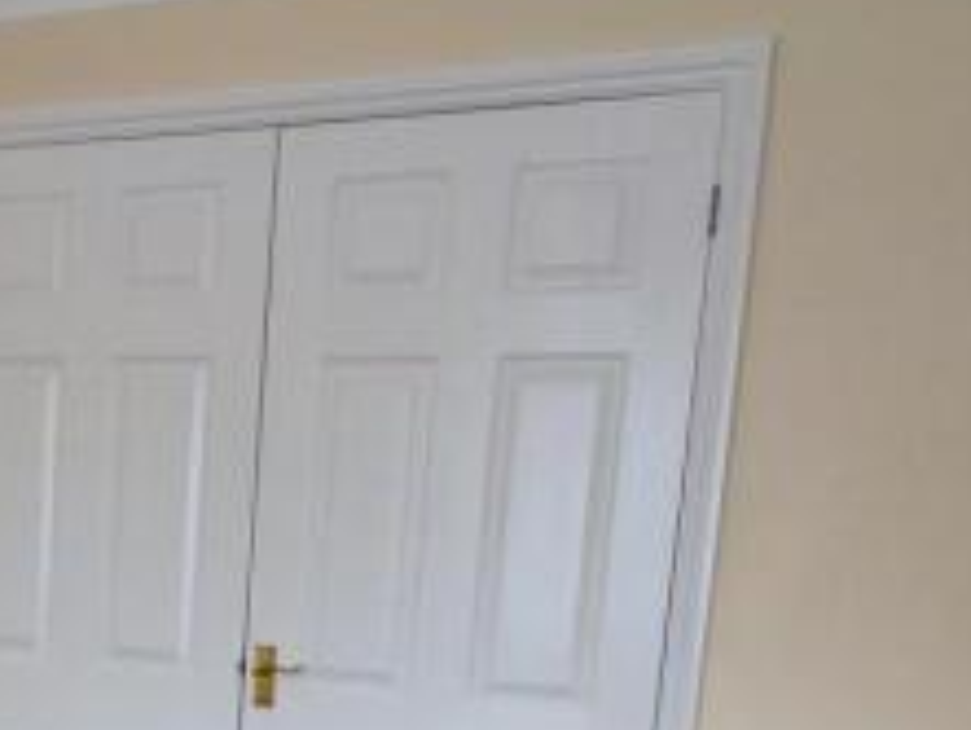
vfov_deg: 23.0
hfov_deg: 30.5
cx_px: -37
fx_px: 1628
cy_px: 899
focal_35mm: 58
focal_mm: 4
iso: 80
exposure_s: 1/60
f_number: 3.1
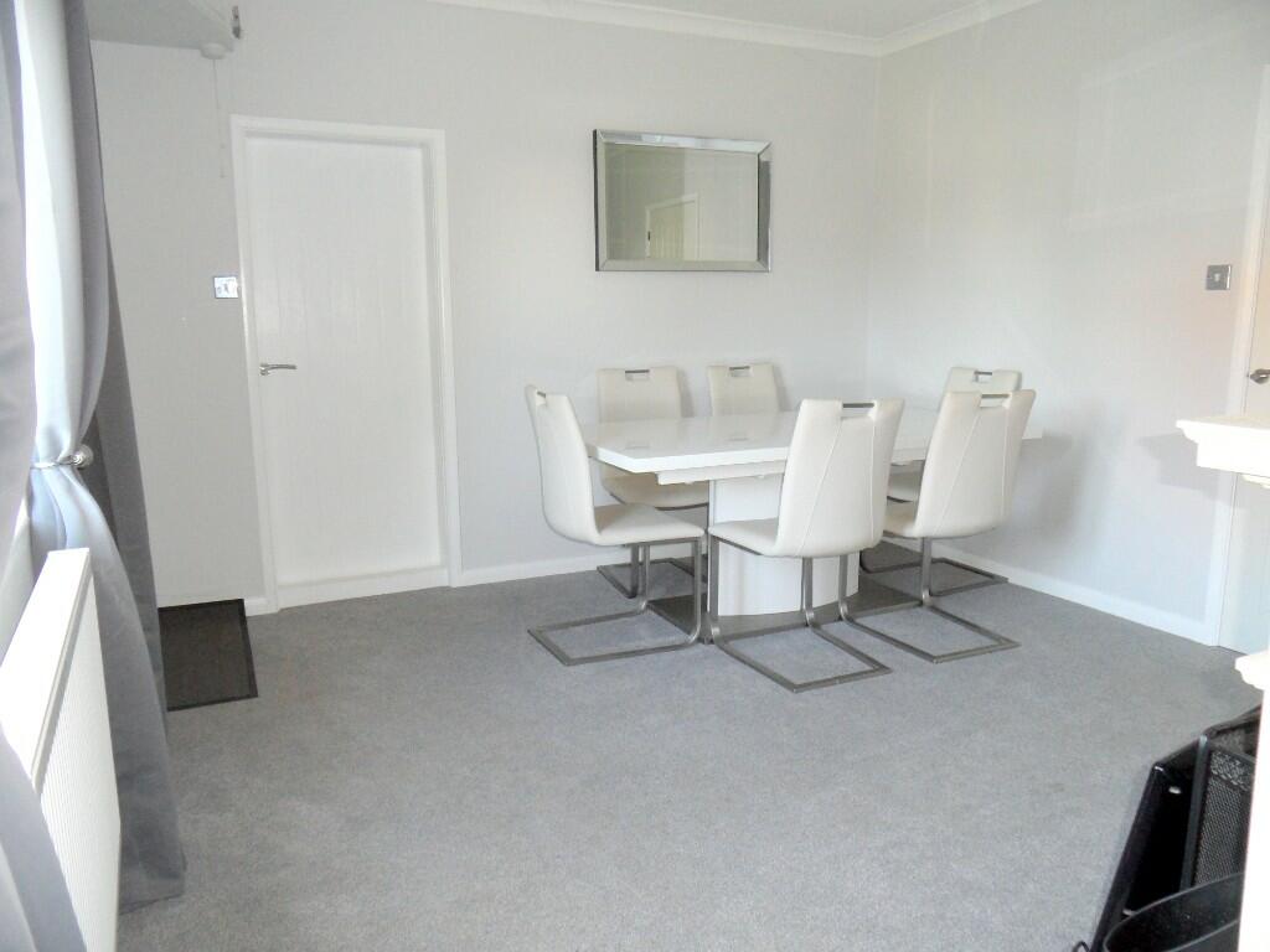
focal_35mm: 24
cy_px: 476
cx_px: 635
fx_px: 881
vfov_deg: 56.8
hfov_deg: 71.6
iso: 200
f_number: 3.2
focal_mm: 3.9
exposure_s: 1/30
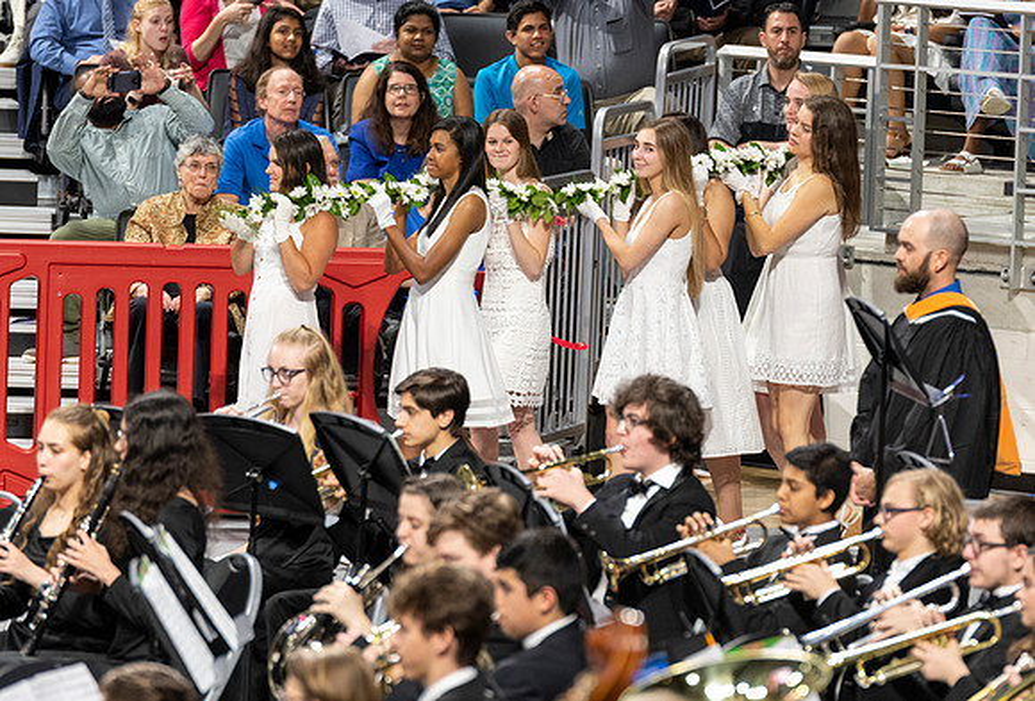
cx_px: 595
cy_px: 195
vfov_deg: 4.7
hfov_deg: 7.0
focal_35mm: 293
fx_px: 8479
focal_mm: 200
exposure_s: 1/100
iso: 1000
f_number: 3.5
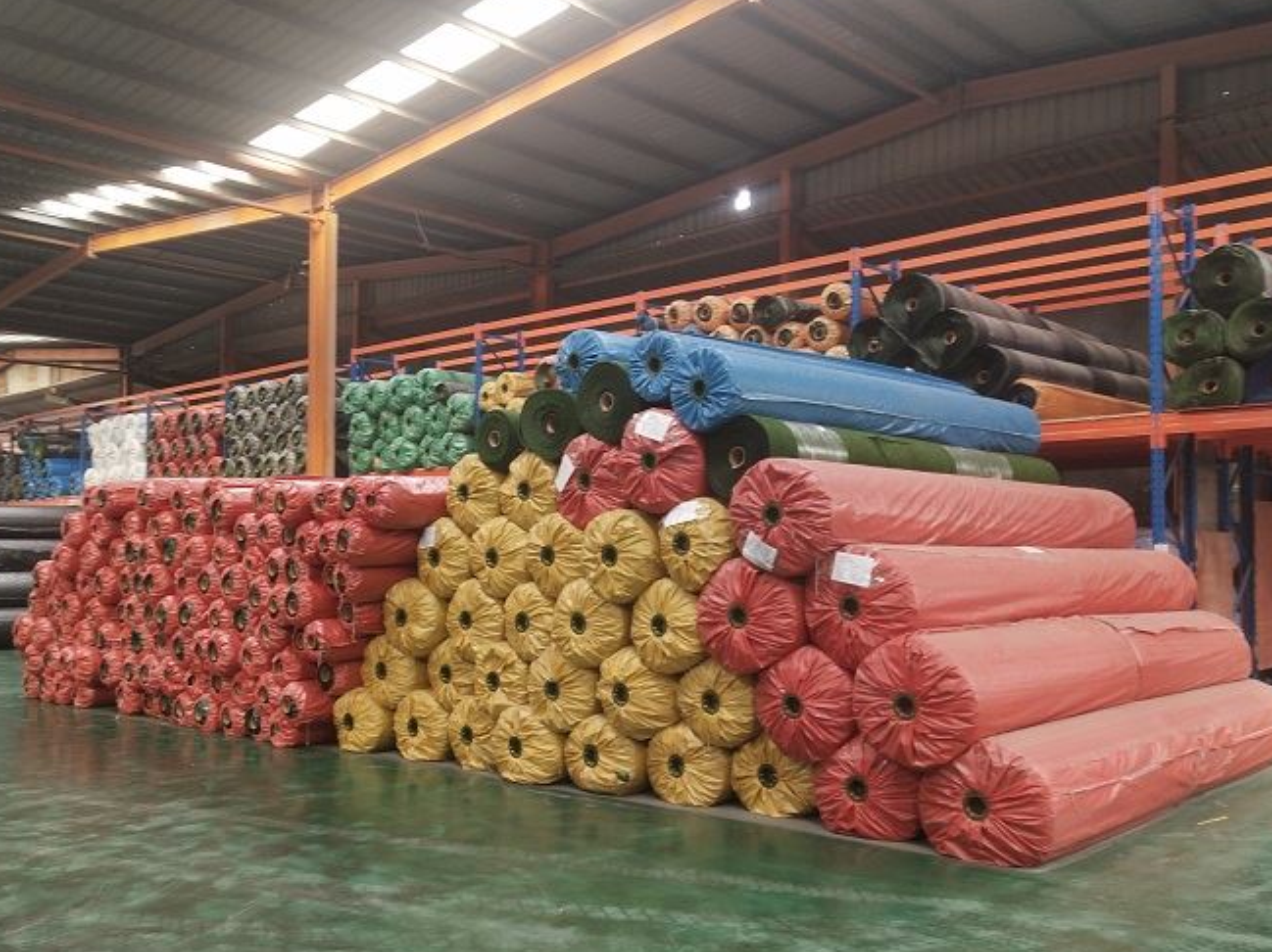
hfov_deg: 50.1
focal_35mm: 37
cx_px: 602
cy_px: 531
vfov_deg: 38.6
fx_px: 1359
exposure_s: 1/50
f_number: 1.8
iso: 139
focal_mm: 3.95
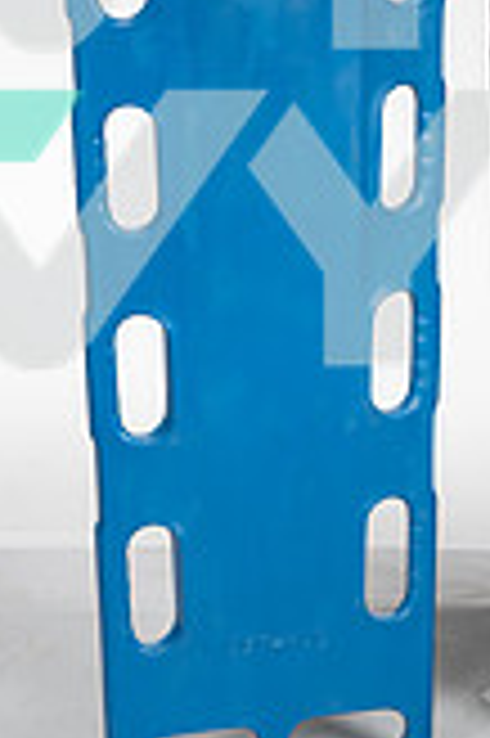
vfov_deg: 12.7
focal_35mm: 159
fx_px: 3253
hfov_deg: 8.6
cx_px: 486
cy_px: -86
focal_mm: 58
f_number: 7.1
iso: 200
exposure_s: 1/500
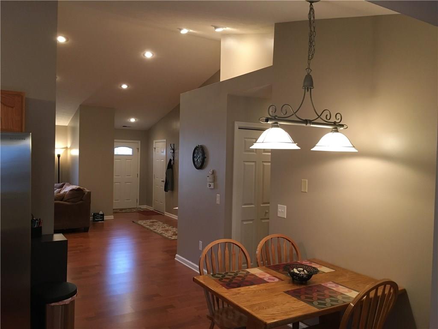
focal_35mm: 29
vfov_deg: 48.2
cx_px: 219
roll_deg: -1.0
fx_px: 367
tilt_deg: -0.6
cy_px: 164
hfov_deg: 61.7
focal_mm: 4.15
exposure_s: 1/30
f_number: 2.2
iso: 160
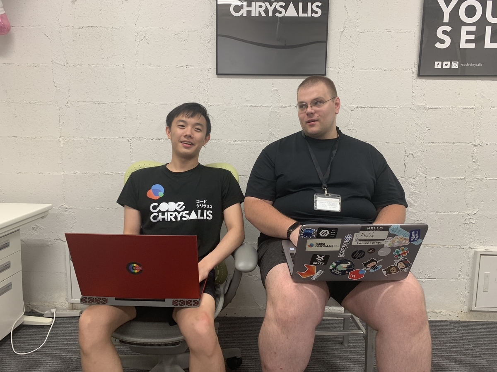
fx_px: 373
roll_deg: -1.1
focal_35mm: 26
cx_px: 248
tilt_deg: -8.6
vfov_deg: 53.1
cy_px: 186
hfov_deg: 67.3
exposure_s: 1/50
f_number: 1.8
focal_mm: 4.25
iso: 50
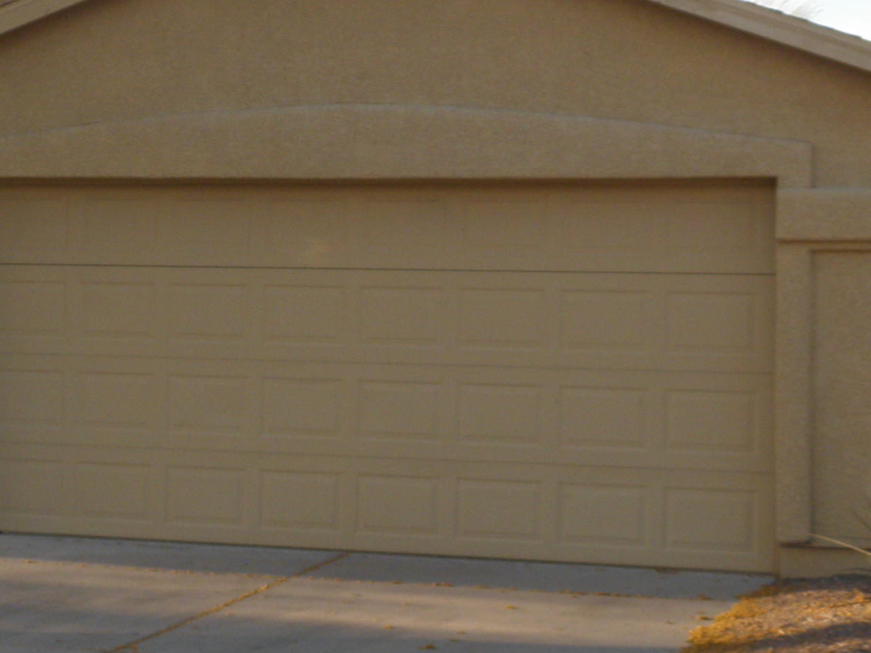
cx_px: 187
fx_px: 2617
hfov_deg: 18.7
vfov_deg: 14.2
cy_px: 193
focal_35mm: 104
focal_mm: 7.9
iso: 100
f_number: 3.9
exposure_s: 1/200
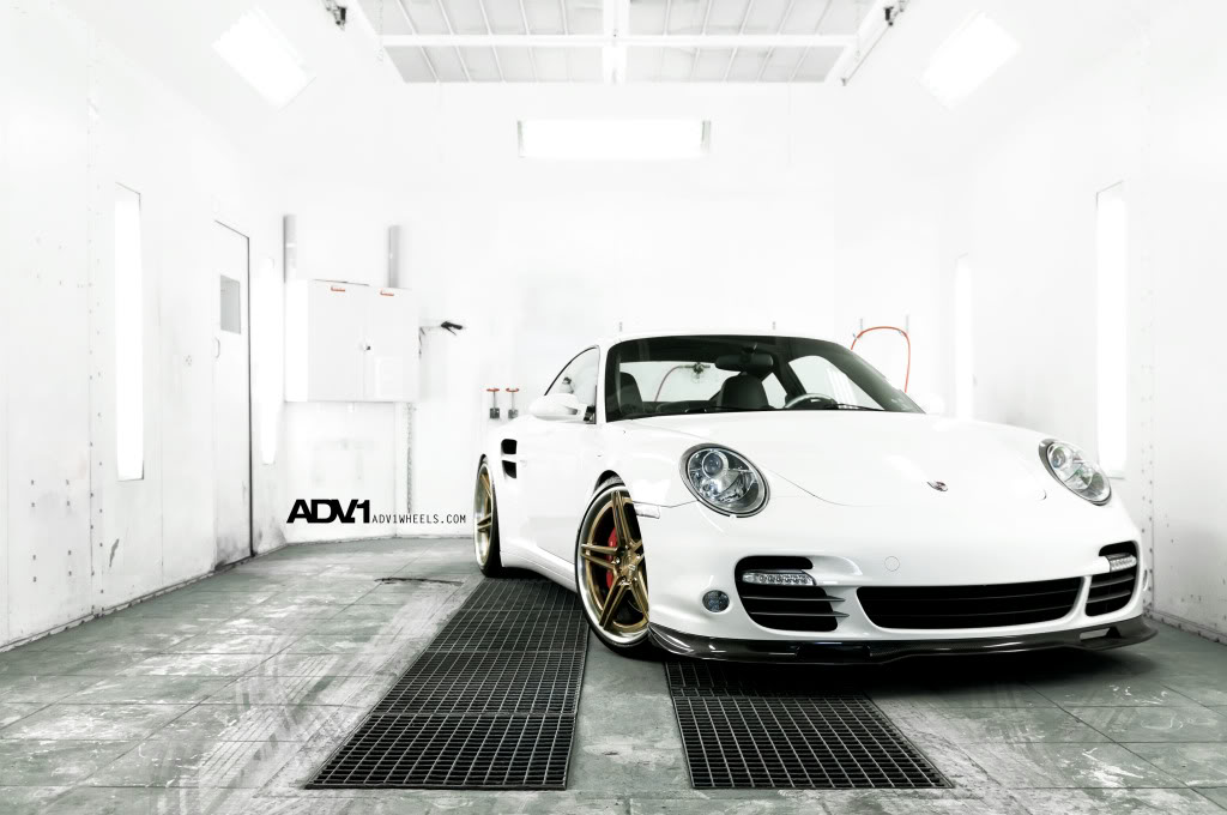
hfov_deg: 53.2
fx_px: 1225
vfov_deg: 36.8
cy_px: 408
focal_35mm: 36
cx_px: 614
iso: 200
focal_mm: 24
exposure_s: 1/60
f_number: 2.8
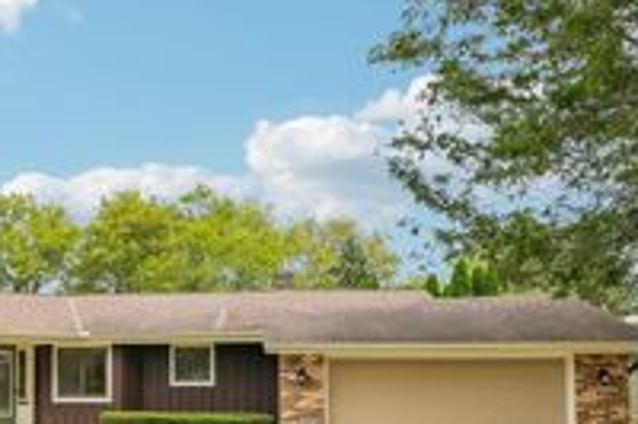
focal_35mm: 46
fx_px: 819
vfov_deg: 28.2
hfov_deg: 39.6
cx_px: 70
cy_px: 359
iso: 100
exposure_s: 1/250
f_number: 6.3
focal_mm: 18.5
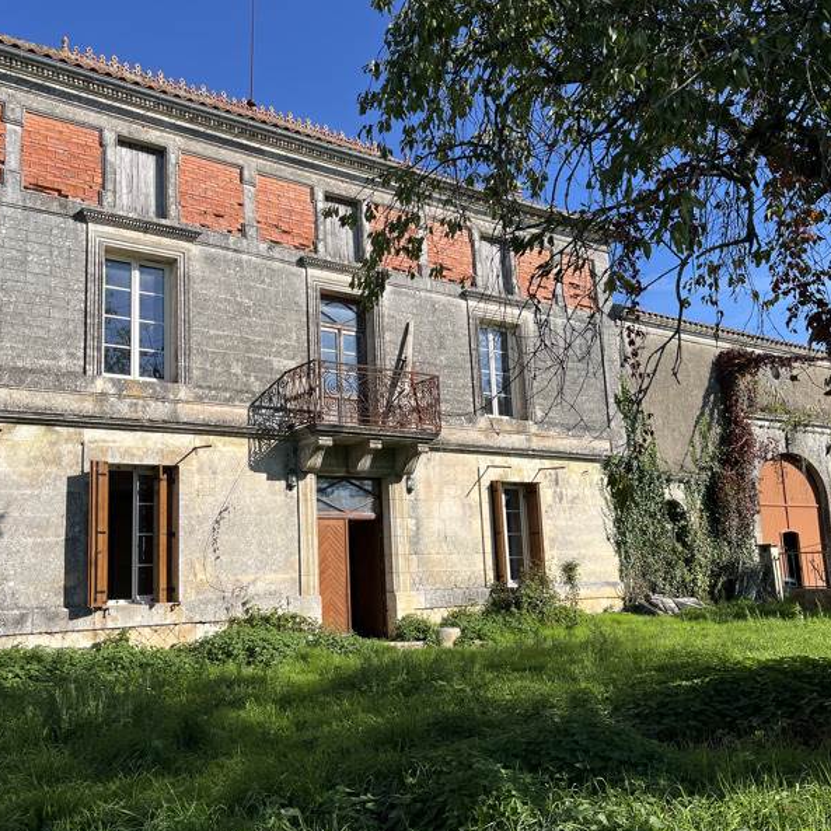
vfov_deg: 52.5
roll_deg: +2.9
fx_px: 842
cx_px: 366
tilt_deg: +12.8
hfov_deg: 52.4
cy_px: 419
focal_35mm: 31
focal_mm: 5.1
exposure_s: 1/3745
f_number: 1.6
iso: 50
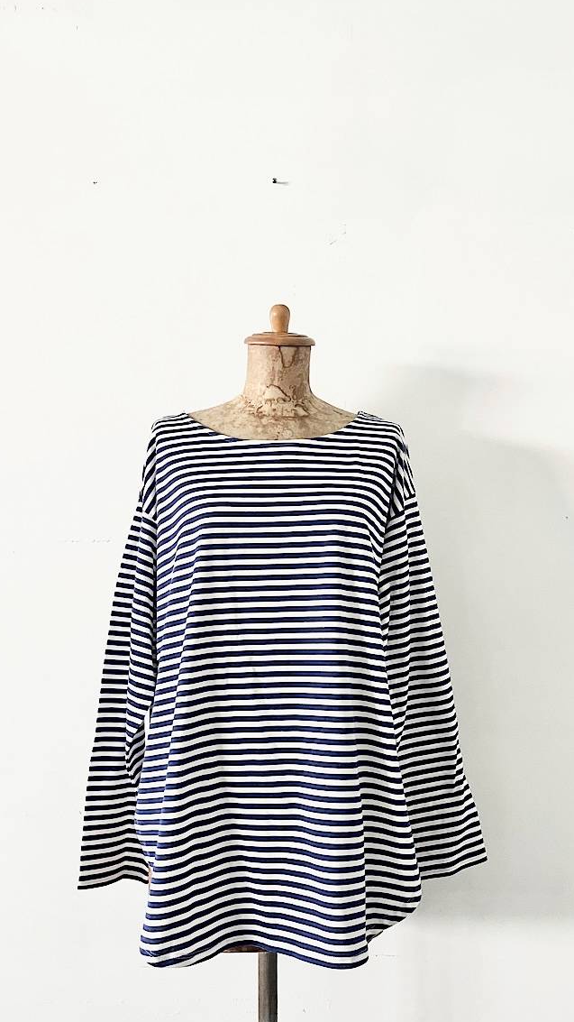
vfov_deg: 61.0
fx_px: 866
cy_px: 537
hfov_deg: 36.6
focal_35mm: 32
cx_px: 267
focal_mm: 5.1
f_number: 1.6
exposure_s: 1/60
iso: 250
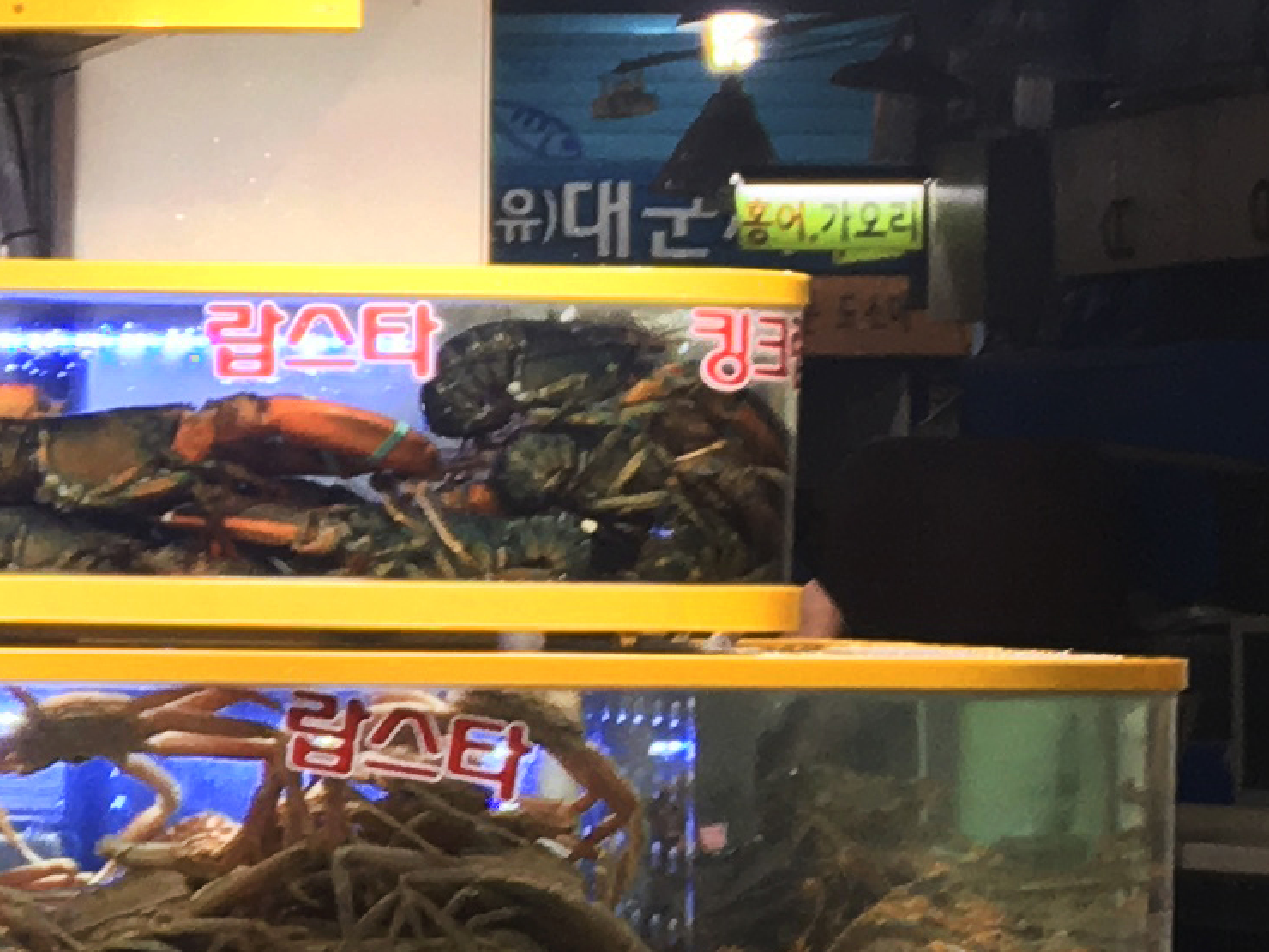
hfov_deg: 11.2
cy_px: 684
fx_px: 5792
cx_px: -1355
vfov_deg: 9.4
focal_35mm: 158
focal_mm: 4.15
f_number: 2.2
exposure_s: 1/60
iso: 32
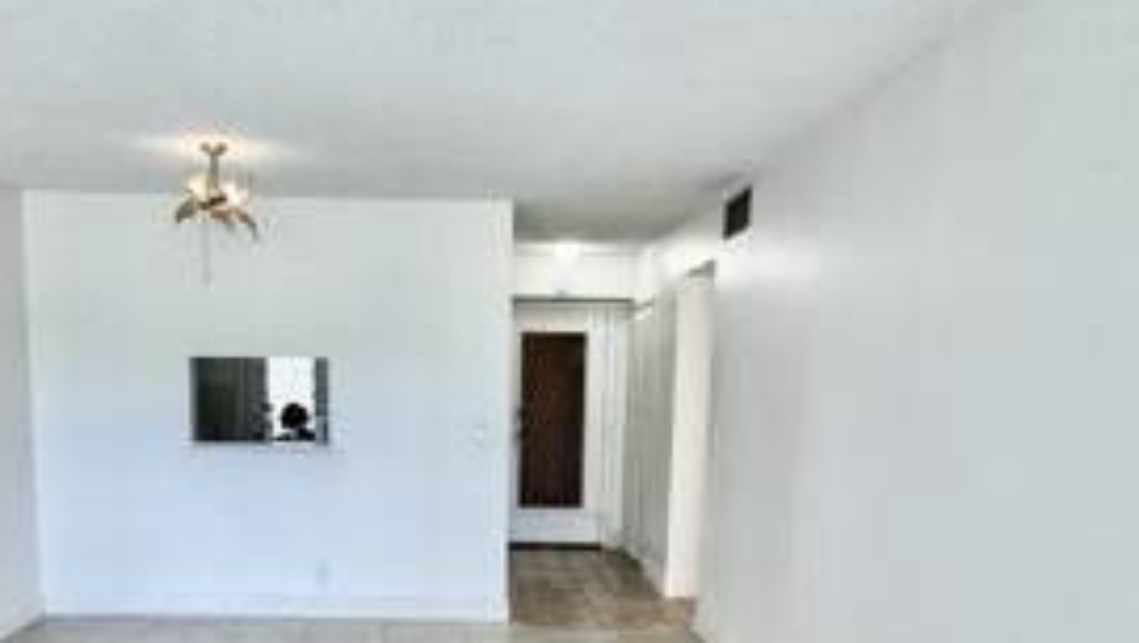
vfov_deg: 31.6
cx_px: 483
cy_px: 559
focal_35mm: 36
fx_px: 1088
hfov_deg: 55.0
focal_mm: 2.22
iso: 100
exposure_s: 1/120
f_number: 2.2
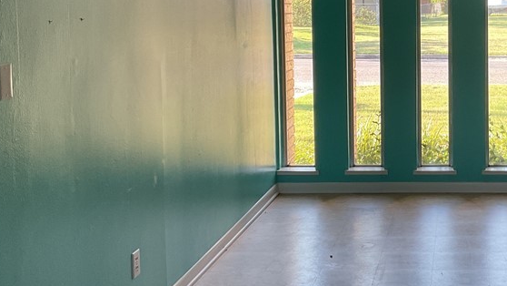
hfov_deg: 34.4
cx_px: 437
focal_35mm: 58
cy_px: 56
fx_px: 780
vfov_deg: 20.5
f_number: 1.8
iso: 50
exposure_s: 1/100
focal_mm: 3
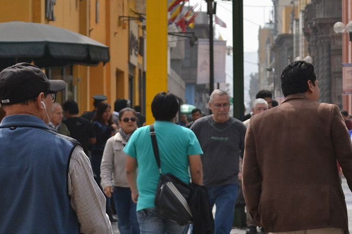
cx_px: 167
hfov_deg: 13.8
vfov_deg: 9.2
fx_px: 1456
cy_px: 100
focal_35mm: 149
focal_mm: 42
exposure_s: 1/800
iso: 200
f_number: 5.6
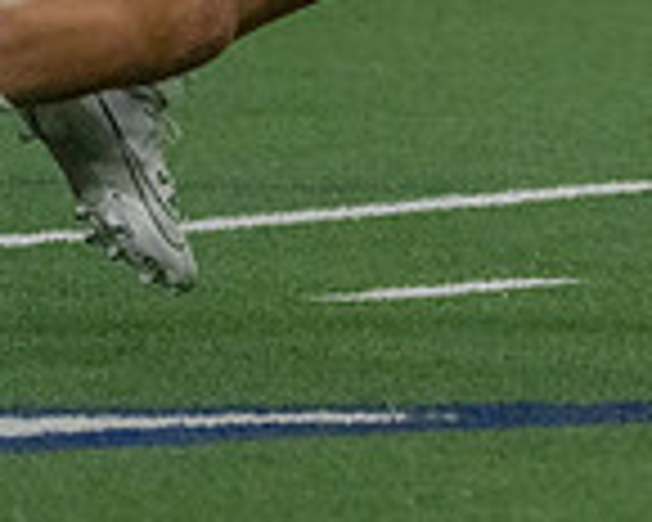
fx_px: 34811
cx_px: 1163
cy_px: -468
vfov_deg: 0.9
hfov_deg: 1.1
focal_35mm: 1804
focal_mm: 400
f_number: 5.6
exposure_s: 1/1000
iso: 8000
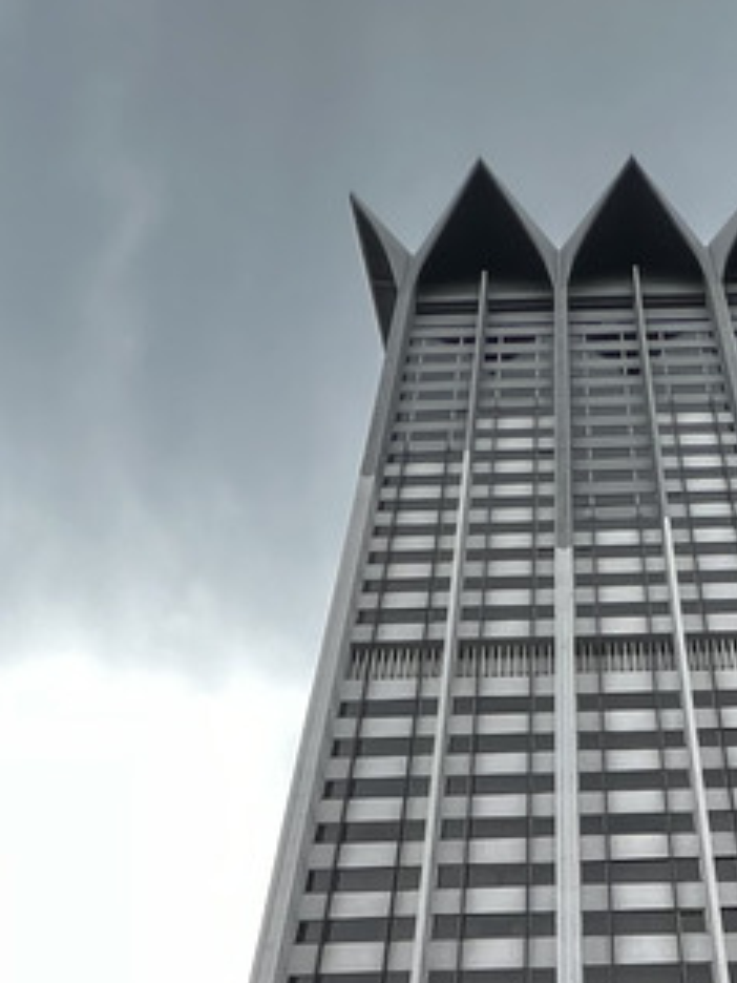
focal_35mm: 50
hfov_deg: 28.4
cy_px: 1837
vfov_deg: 21.3
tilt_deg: +33.3
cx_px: 608
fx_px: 1419
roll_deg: +1.7
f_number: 1.8
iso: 32
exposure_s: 1/314
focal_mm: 1.57
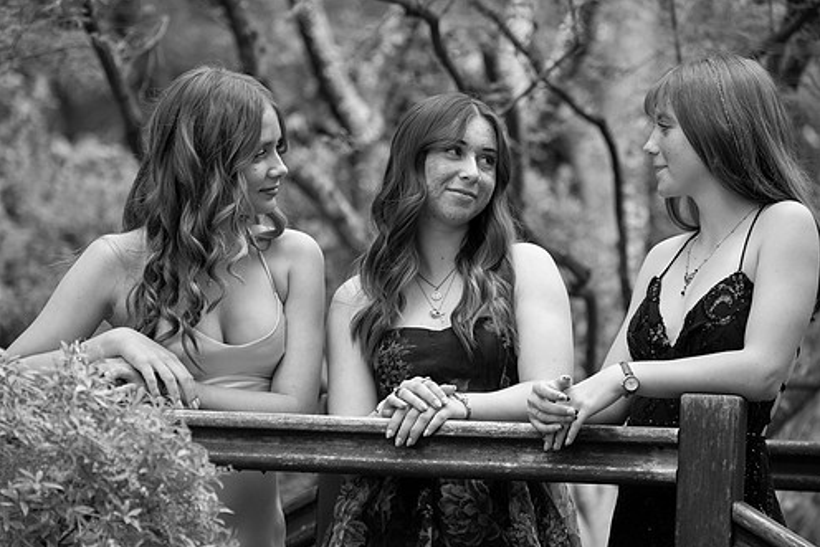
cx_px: 408
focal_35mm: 234
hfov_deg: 8.8
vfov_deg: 5.9
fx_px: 5331
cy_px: 288
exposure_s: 1/800
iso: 1250
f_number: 6.3
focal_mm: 200
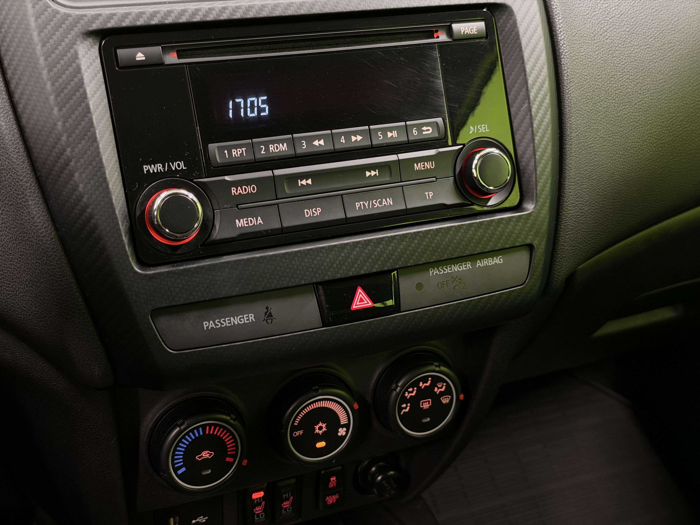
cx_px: 350
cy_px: 262
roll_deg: -3.2
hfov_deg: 39.7
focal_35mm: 48
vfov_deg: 30.3
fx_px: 971
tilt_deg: -28.6
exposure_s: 1/33
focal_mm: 6.93
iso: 200
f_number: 1.48
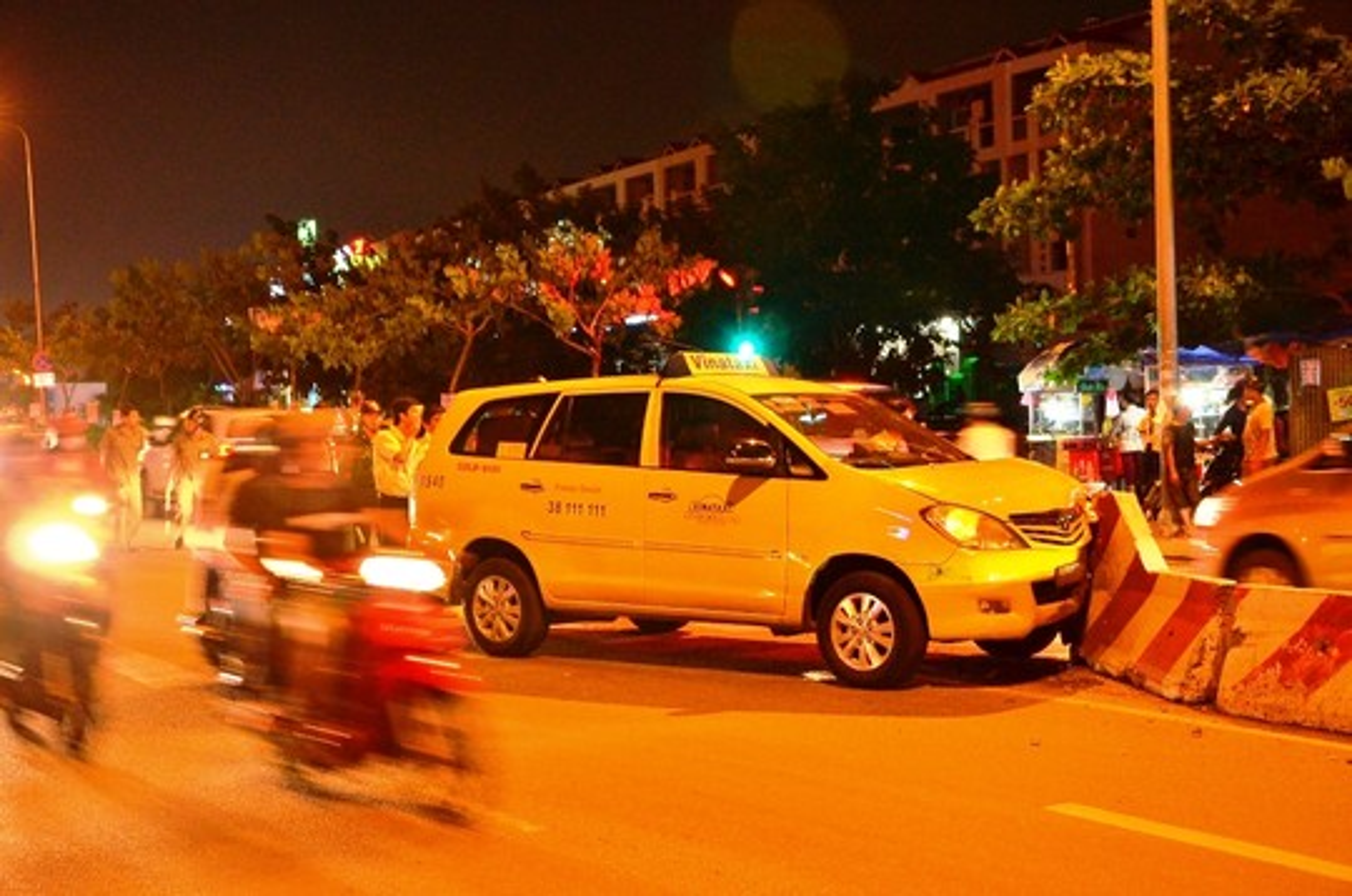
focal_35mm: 52
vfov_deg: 25.7
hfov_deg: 37.9
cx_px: 676
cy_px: 448
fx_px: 1968
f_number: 5.6
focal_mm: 35
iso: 1000
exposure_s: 1/10
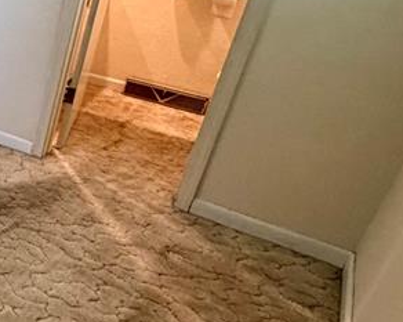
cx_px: -228
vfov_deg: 31.0
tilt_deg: -24.8
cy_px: 95
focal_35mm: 48
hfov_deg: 26.1
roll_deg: +0.7
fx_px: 572
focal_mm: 2.22
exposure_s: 1/60
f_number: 2.2
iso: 500
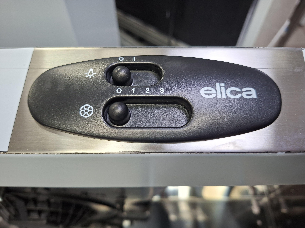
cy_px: 114
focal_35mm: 23
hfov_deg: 73.9
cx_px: 152
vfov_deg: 58.9
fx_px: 203
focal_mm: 5.54
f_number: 1.8
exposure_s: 1/120
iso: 250
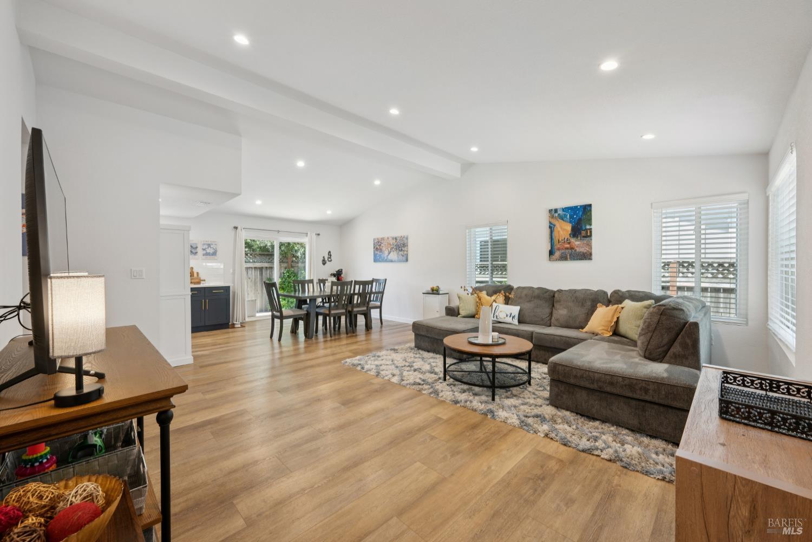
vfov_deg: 81.2
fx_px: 316
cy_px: 271
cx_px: 406
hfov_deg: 104.3
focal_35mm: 14
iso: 250
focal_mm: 14
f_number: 9
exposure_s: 1/10
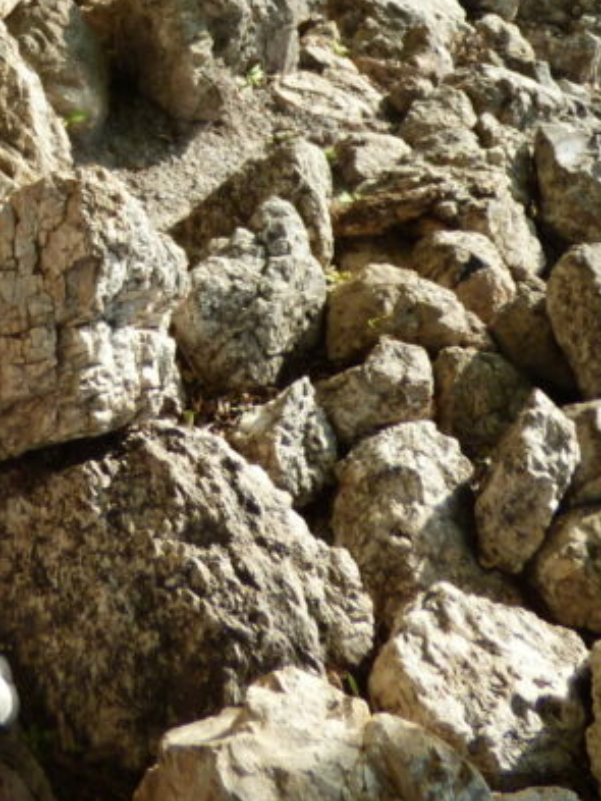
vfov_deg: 24.4
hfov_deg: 19.8
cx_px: 63
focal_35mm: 73
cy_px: -143
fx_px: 1689
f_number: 3.2
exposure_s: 1/400
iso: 100
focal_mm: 4.83
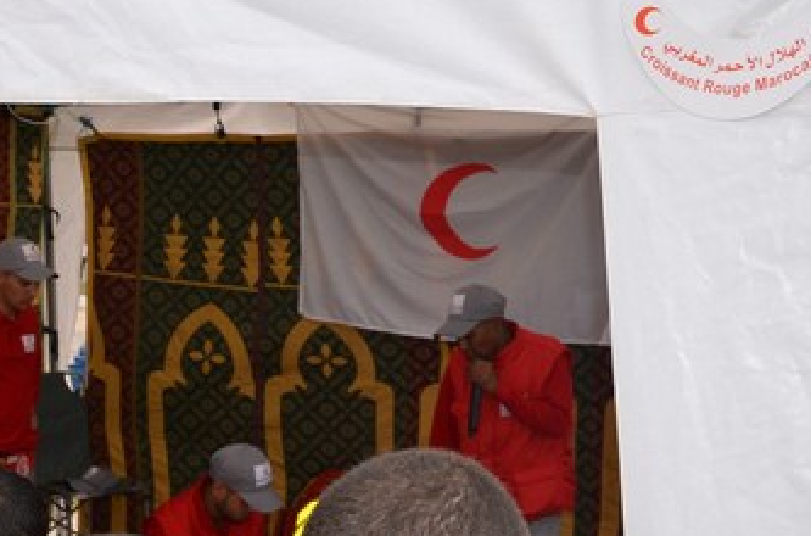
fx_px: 1461
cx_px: 52
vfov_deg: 20.5
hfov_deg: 29.5
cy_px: 459
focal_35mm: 65
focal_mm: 21
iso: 100
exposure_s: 1/250
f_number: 5.6
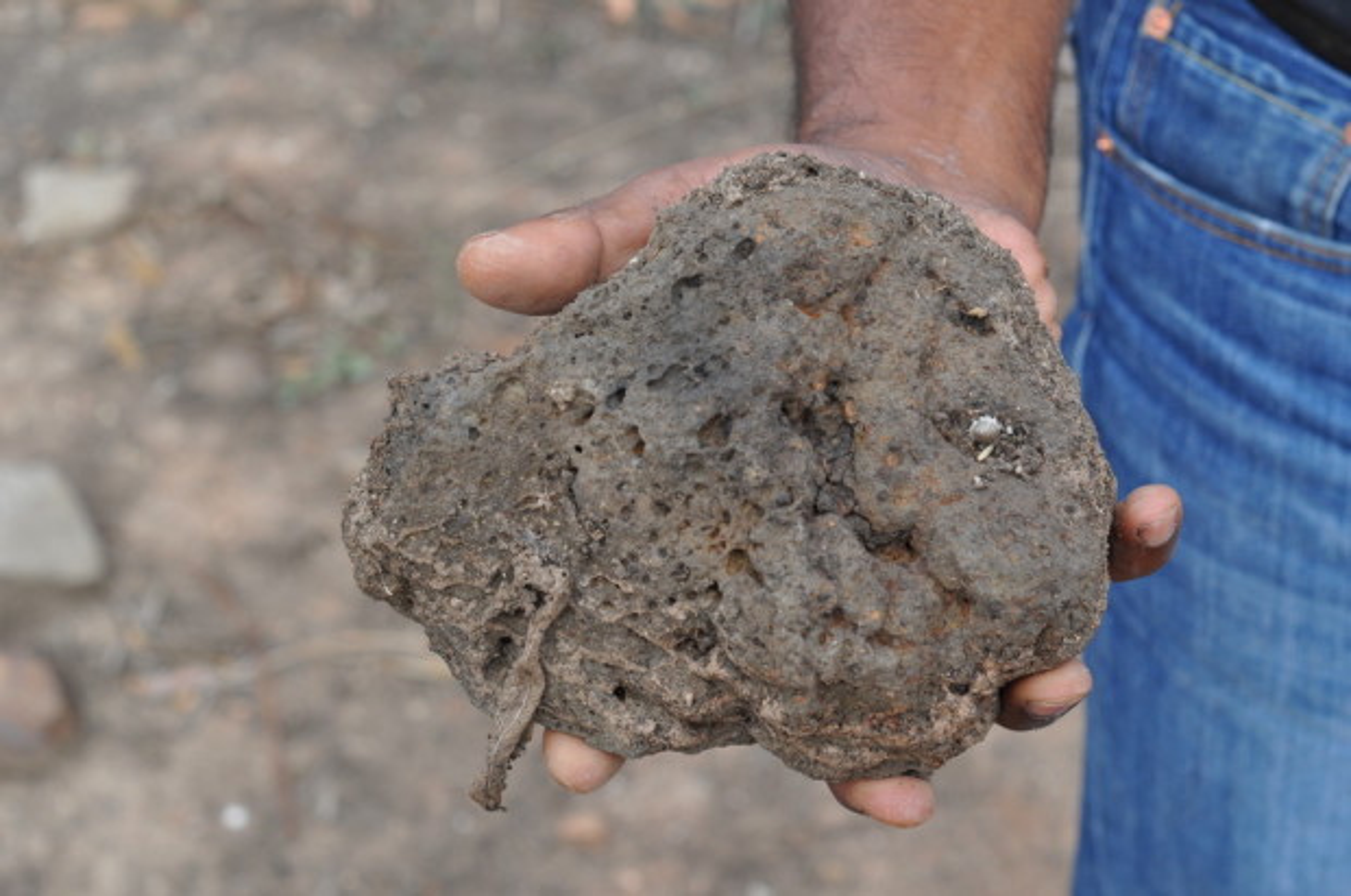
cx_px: 676
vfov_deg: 18.1
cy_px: 448
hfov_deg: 27.0
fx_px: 2809
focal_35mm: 75
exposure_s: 1/160
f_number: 6.3
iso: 200
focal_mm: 50
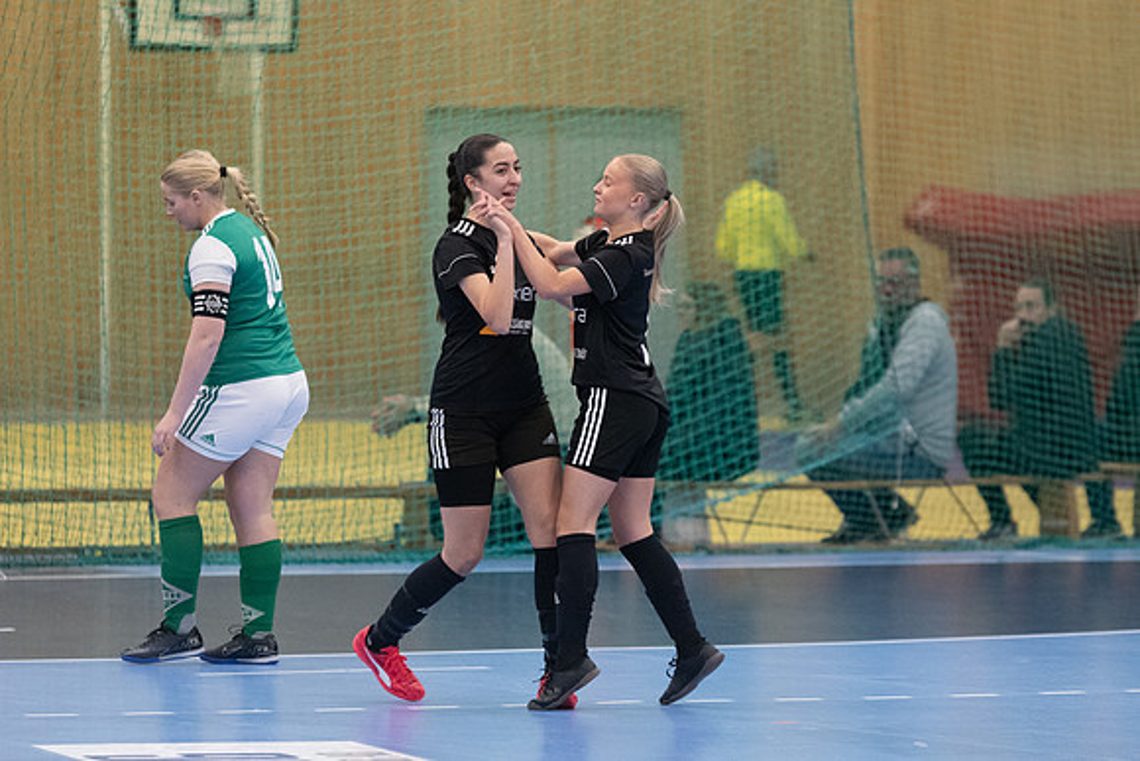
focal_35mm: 300
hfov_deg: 6.9
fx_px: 9502
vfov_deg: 4.6
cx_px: 570
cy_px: 380
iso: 5000
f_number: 3.5
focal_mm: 200
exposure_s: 1/500
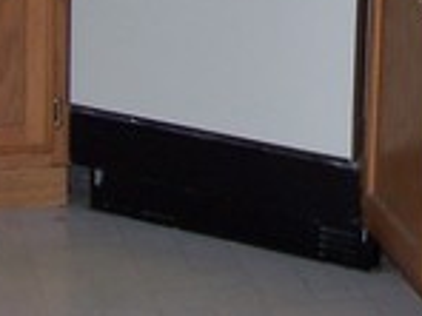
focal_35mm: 164
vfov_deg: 8.9
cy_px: -134
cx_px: 459
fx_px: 1999
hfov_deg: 11.9
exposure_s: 1/60
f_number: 2.8
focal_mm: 6.3
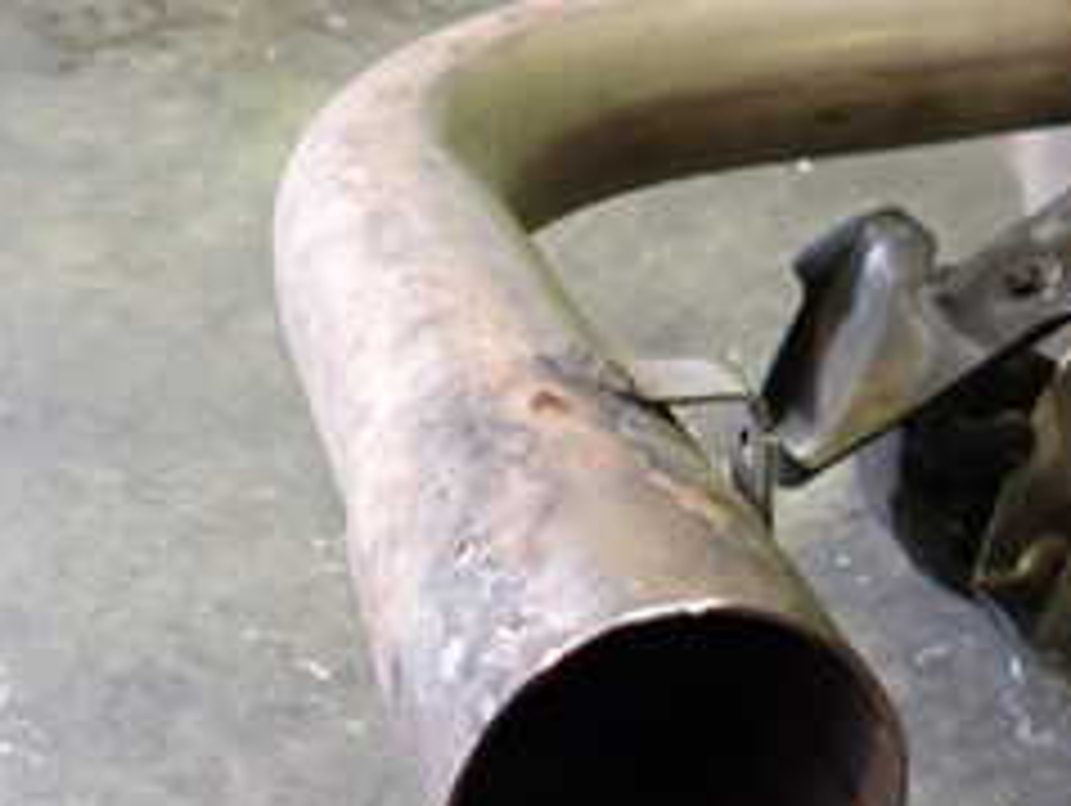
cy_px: 761
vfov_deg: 22.6
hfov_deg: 30.3
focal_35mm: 63
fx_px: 1951
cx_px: 760
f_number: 2
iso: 400
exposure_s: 1/30
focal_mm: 4.5
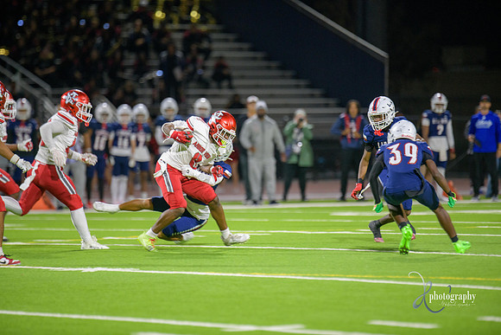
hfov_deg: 6.9
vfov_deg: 4.6
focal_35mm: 300
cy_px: 168
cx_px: 250
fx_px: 4176
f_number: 2.8
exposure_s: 1/250
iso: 1250
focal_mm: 300
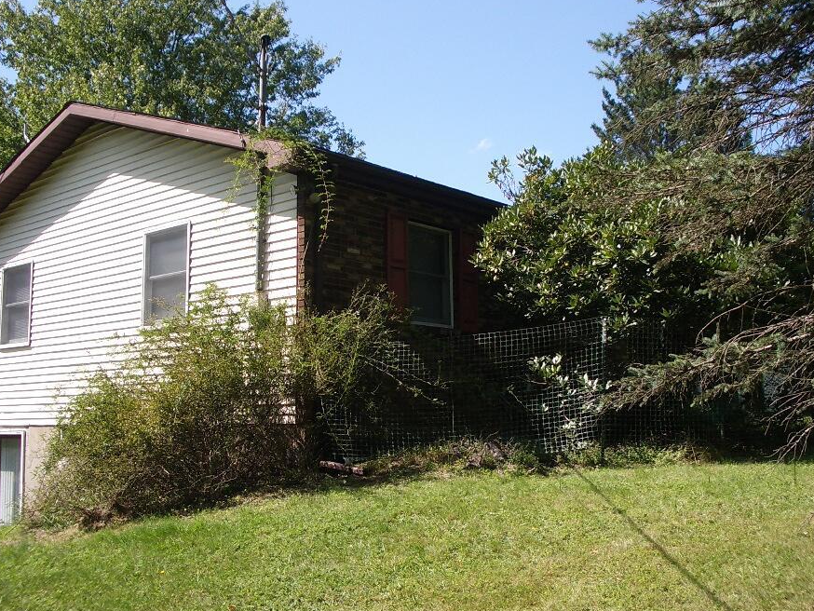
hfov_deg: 45.8
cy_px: 303
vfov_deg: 35.2
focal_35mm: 41
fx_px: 964
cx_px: 418
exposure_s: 1/250
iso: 80
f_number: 4.3
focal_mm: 5.8
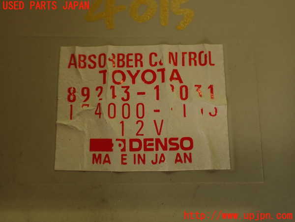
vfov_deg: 44.2
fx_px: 273
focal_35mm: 32
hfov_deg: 56.8
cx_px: 148
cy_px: 111
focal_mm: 5.79
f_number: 2.4
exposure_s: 1/80
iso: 100
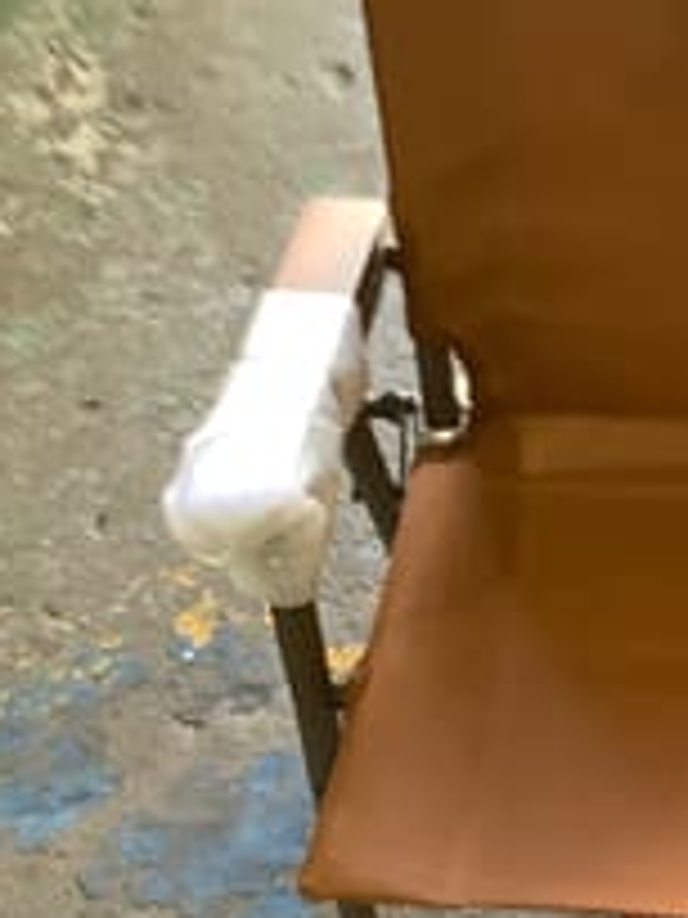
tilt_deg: -53.4
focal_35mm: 76
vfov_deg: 25.7
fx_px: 2014
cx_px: 742
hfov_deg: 18.7
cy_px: 448
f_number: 2.4
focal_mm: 3.3
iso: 100
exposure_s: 1/50
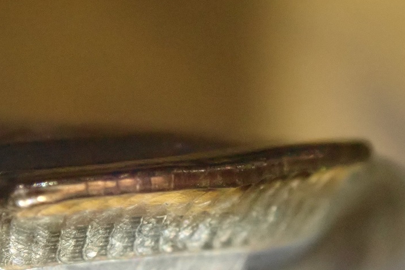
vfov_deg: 9.3
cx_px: 127
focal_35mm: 147
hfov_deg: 13.9
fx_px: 1654
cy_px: 195
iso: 2000
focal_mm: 18
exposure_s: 1/100
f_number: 6.3
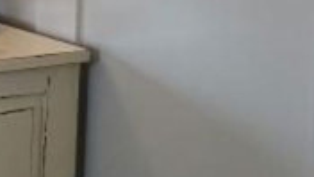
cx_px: -169
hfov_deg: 17.2
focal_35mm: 111
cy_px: -59
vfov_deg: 10.7
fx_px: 924
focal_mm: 4
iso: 25
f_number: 1.8
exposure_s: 1/30
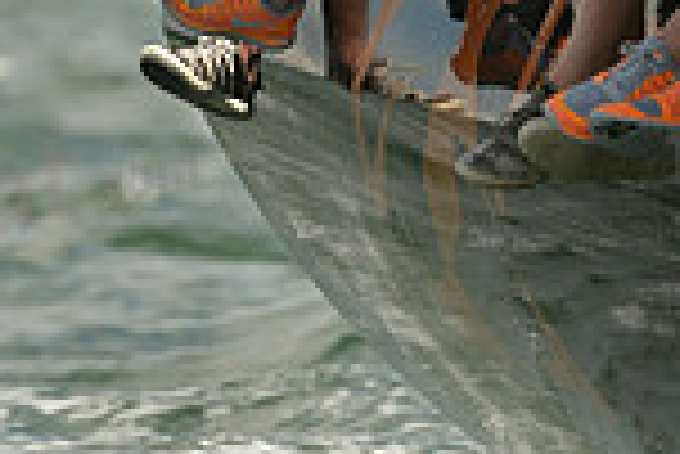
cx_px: 437
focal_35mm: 1533
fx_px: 28984
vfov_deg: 0.9
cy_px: -65
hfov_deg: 1.3
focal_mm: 400
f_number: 6.3
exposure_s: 1/800
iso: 200
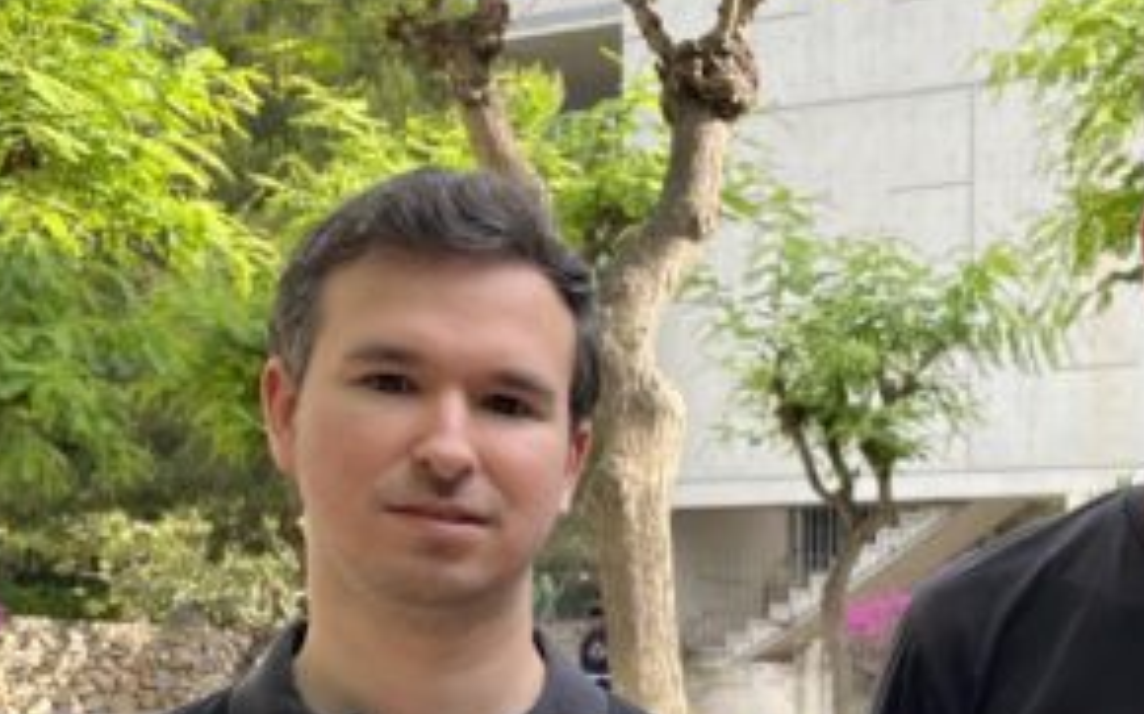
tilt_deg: -3.4
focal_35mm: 76
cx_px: 1164
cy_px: 817
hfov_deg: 25.7
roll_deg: -0.8
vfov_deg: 16.5
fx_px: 2369
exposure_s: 1/471
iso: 50
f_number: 1.6
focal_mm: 5.1
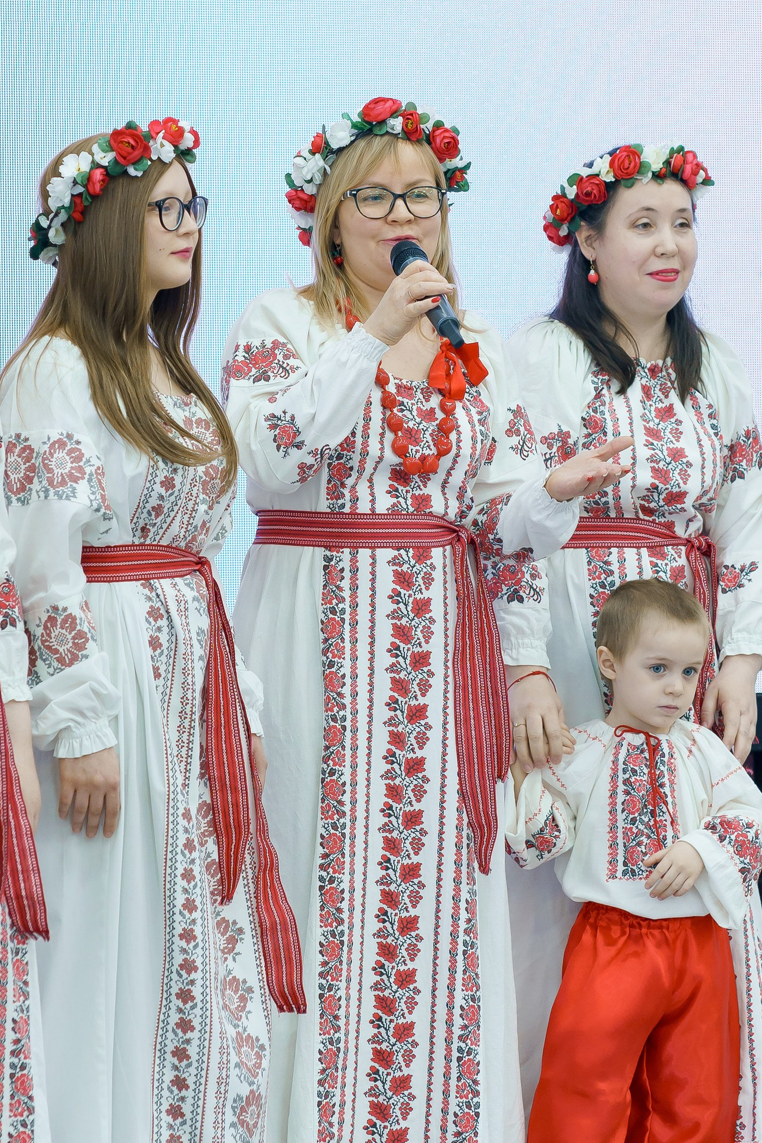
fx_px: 5237
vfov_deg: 12.4
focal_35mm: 165
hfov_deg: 8.3
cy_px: 374
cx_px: 402
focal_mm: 85
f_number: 4
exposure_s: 1/125
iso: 1000
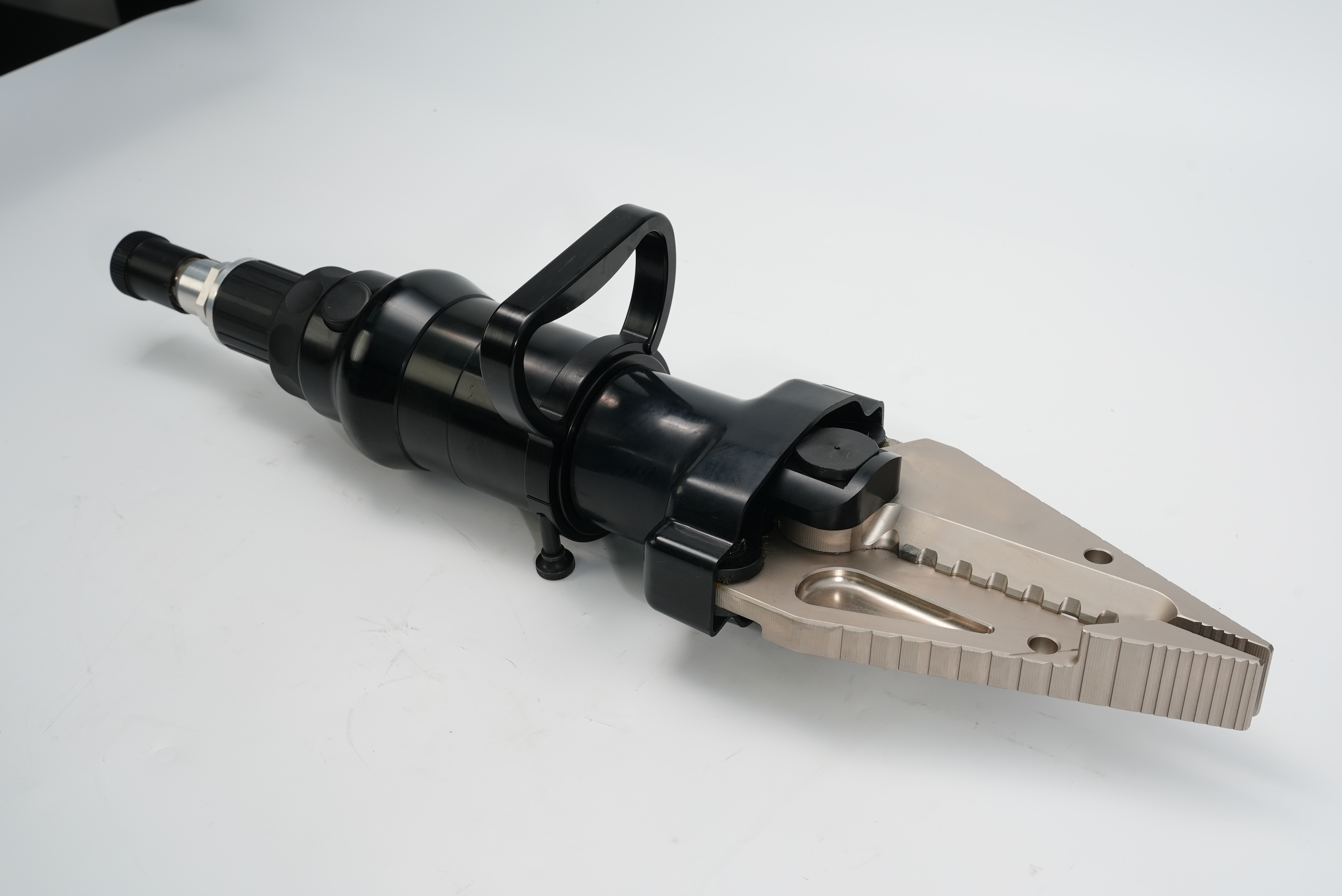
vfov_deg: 27.3
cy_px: 448
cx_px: 671
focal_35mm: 50
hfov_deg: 39.9
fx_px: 1846
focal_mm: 49.5
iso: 400
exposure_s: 1/100
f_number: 11
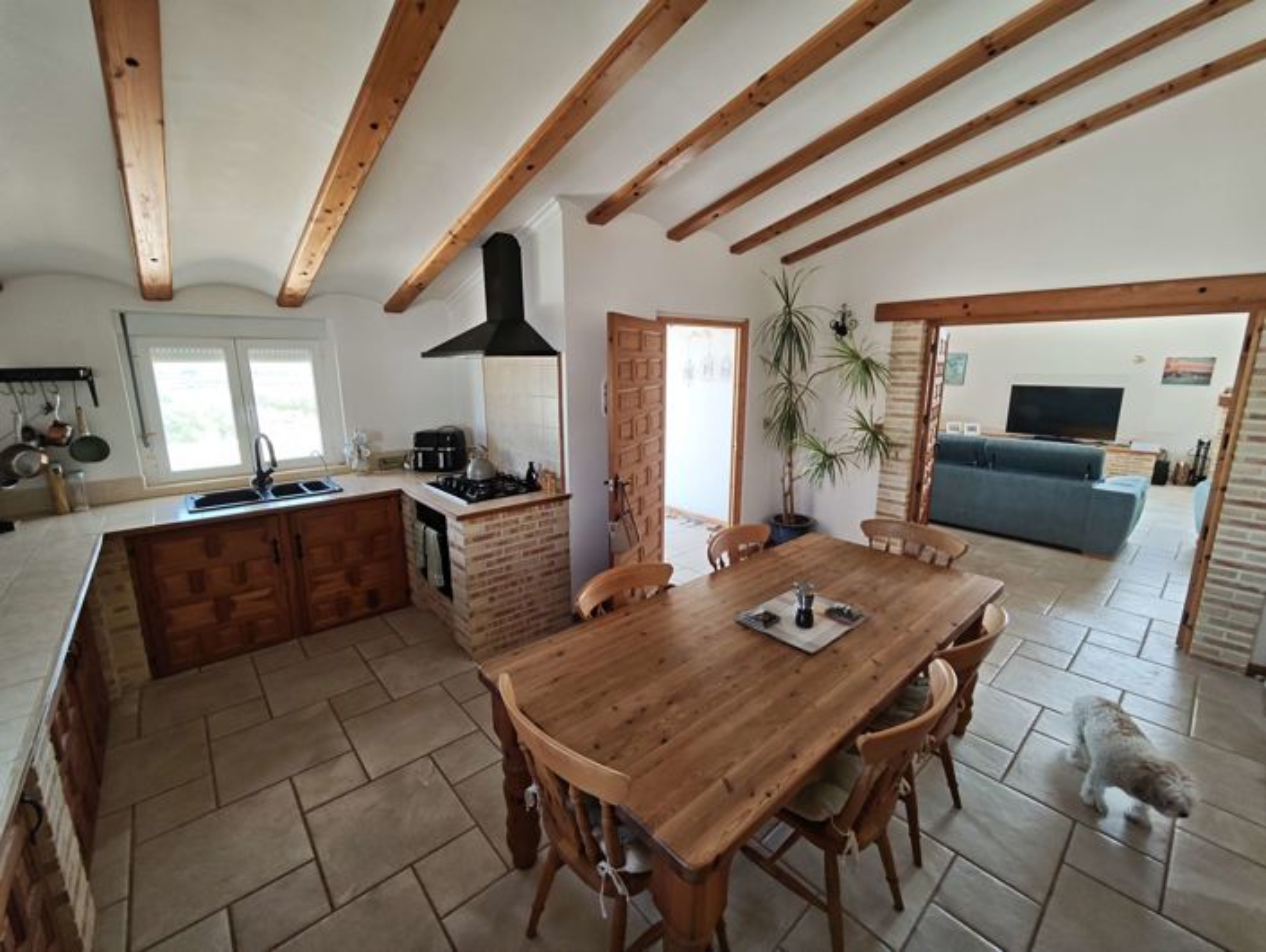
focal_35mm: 14
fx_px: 512
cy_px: 476
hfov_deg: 102.0
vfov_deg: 85.8
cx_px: 633
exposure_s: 1/50
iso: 100
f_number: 2.2
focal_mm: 2.16
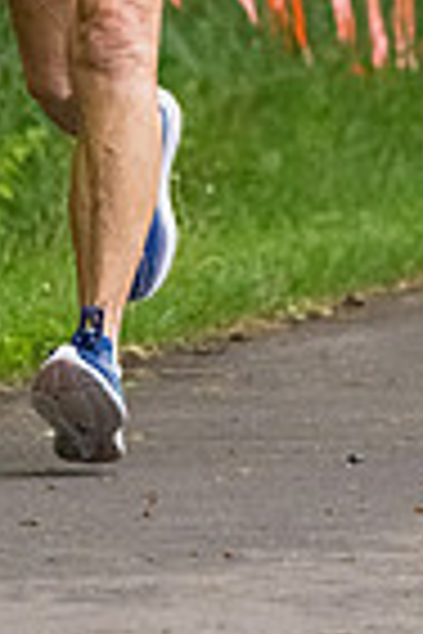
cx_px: 115
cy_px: -301
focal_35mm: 765
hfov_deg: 1.8
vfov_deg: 2.7
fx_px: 13482
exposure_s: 1/1250
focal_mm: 160
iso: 6400
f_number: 5.6
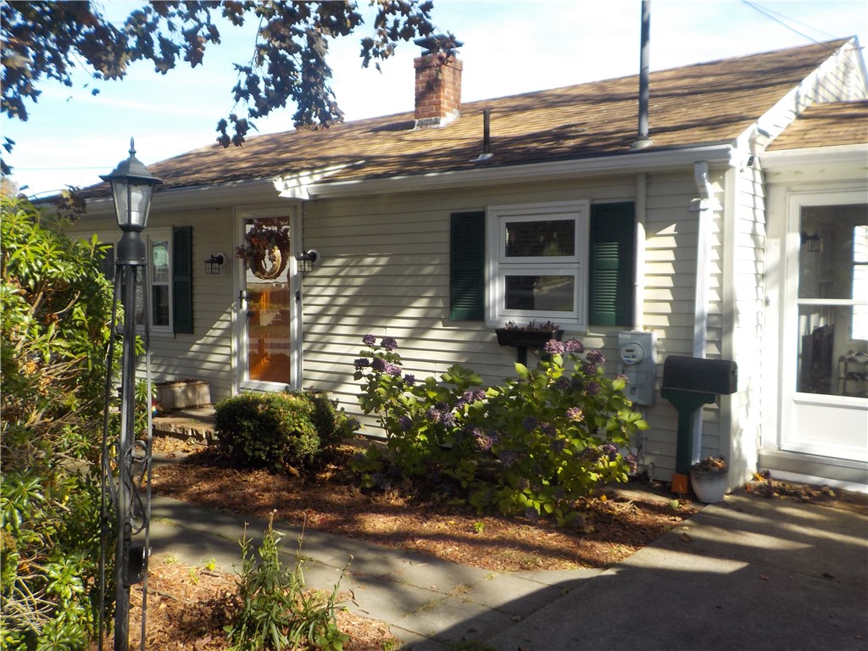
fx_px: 752
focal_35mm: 30
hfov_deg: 60.0
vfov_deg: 46.8
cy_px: 326
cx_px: 434
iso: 125
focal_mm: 4.1
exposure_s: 1/640
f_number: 3.3
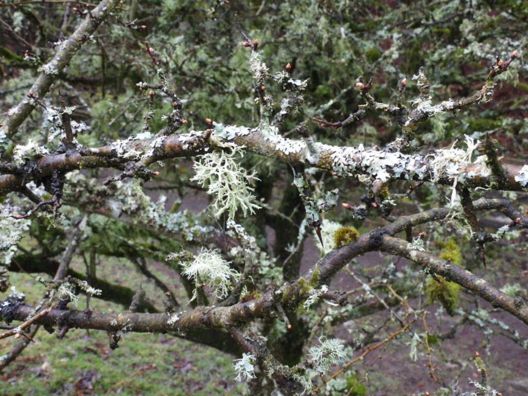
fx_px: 839
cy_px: 198
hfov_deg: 34.9
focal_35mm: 55
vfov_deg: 26.6
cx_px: 264
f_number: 6.3
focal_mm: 9.8
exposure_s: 1/160
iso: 400
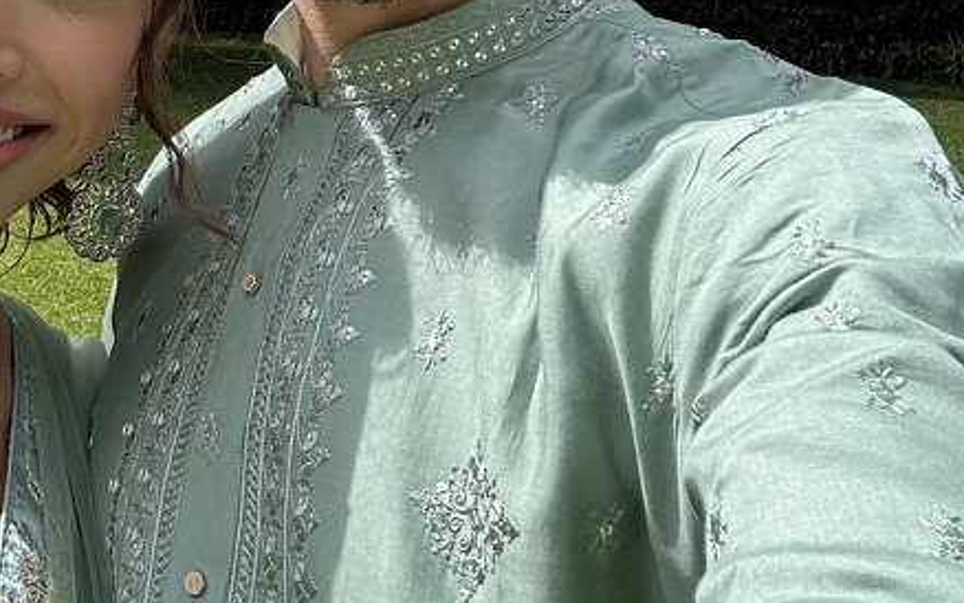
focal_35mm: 57
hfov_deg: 34.7
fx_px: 1498
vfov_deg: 21.2
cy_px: -114
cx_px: 209
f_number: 1.9
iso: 25
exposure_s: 1/466
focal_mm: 2.69
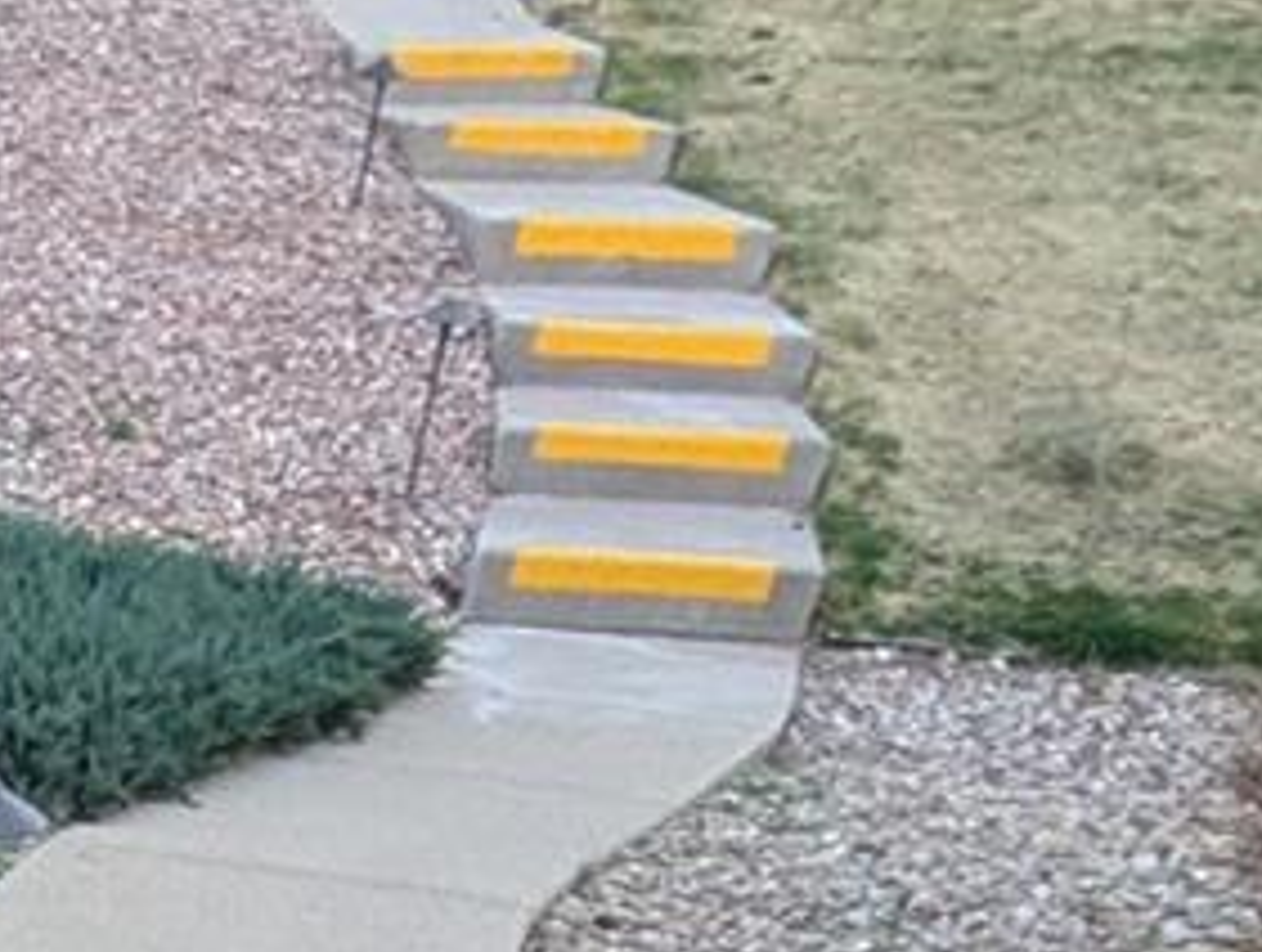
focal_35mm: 68
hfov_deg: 22.9
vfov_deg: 12.7
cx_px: -647
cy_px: 2614
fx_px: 2484
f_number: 1.7
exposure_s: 1/401
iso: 187
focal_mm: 2.02
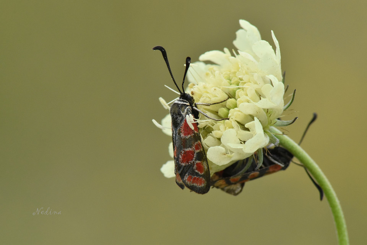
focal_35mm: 450
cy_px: 122
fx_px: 4587
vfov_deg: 3.1
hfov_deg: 4.6
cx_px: 184
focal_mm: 300
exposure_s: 1/500
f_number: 18
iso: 1600
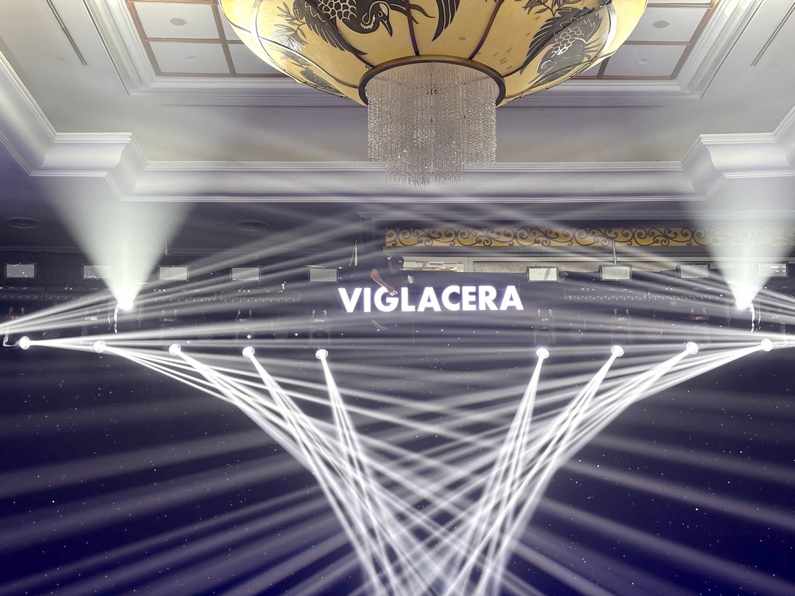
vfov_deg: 28.0
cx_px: 398
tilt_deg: +12.6
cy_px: 298
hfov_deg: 36.8
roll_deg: +0.1
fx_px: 1194
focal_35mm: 52
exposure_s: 1/40
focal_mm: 5.96
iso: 125
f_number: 1.6
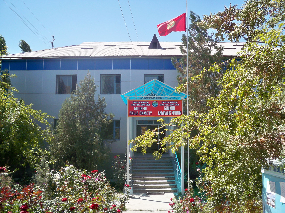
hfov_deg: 52.6
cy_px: 106
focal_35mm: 35
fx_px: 288
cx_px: 142
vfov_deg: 40.7
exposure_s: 1/320
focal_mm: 6.3
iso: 80
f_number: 4.7
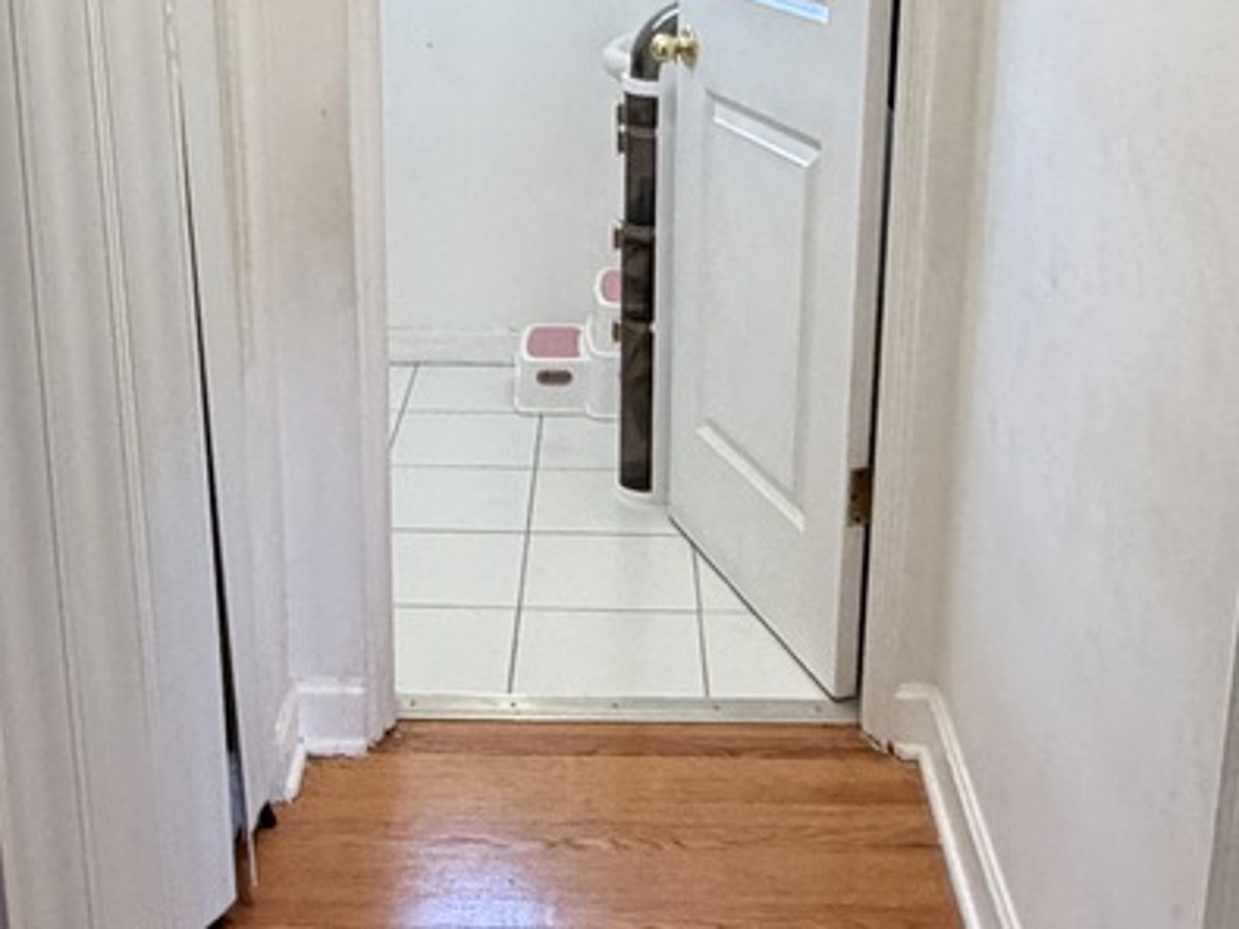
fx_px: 1825
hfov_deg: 37.5
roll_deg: +0.0
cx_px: 587
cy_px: 264
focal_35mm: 51
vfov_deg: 28.2
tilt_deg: -14.3
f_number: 2.2
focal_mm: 2.22
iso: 400
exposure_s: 1/60
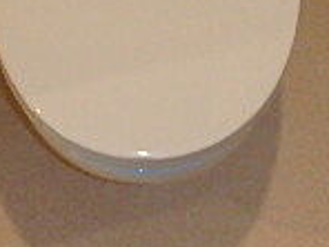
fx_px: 865
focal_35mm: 91
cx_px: 169
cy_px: -169
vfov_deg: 14.6
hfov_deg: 21.5
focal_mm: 3.7
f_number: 3.5
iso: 800
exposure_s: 1/60
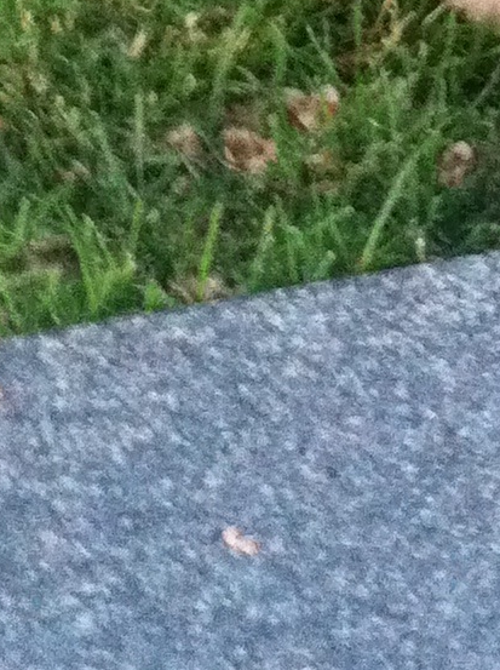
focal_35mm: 164
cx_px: 519
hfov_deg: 9.0
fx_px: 3167
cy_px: -244
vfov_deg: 11.7
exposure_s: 1/15
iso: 640
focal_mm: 3.85
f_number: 2.8
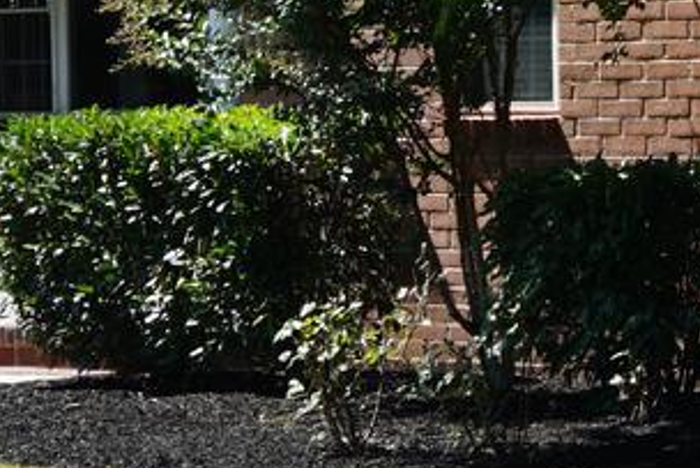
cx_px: 1172
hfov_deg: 7.9
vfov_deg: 5.5
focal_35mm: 252
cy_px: 303
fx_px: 4909
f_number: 9
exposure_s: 1/100
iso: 100
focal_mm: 25
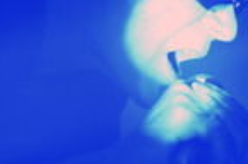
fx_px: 4289
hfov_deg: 3.3
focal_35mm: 624
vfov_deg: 2.2
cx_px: 114
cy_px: 79
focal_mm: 200
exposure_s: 1/200
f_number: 2.8
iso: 3200
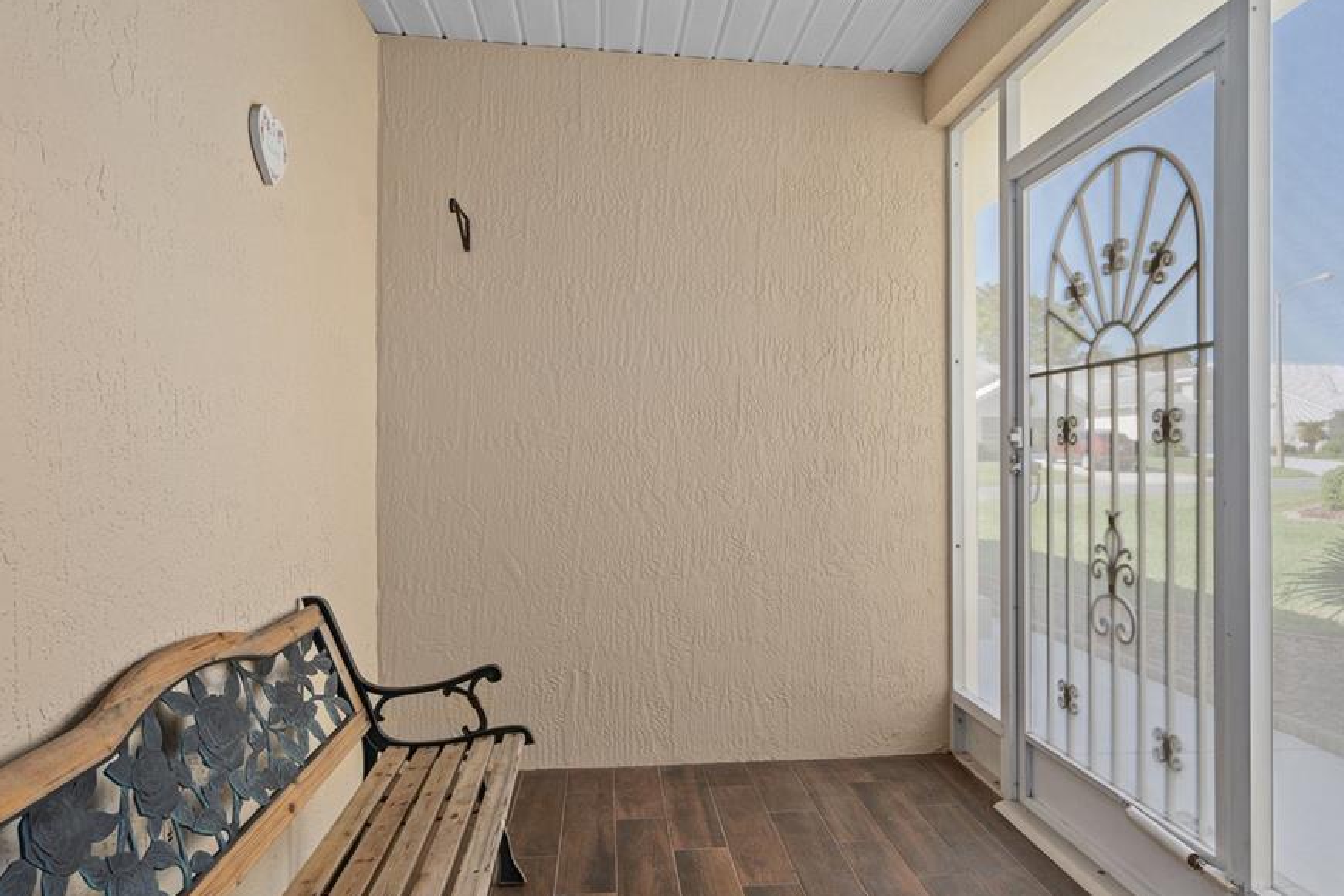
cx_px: 704
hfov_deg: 83.9
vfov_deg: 61.9
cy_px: 445
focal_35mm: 20
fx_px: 747
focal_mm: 17
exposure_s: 1/13
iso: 320
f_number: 8
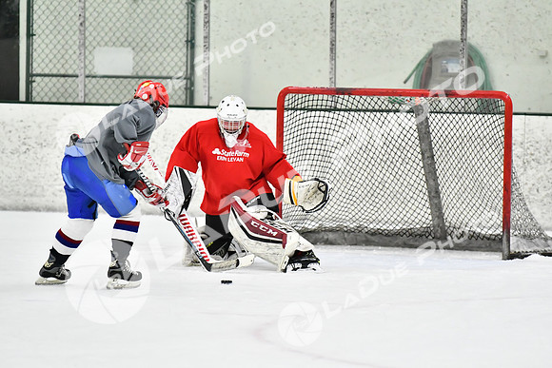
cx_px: 276
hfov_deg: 7.6
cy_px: 184
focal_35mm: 270
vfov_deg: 5.1
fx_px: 4141
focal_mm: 180
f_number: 2.8
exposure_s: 1/1250
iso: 5000
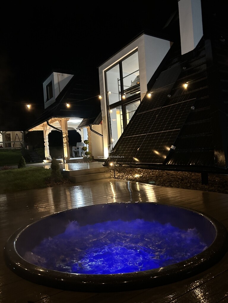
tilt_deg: -1.3
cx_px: 114
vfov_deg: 67.3
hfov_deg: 53.1
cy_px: 152
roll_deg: +3.0
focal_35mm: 26
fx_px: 228
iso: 640
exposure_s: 1/25
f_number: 1.5
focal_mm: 5.7
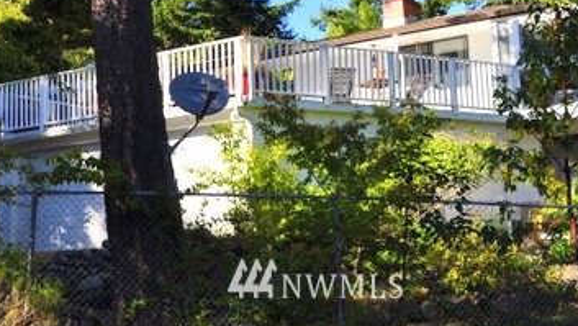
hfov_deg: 32.8
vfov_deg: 18.7
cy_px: 79
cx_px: 319
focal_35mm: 64
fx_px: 981
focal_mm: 30
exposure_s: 1/200
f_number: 10
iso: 200
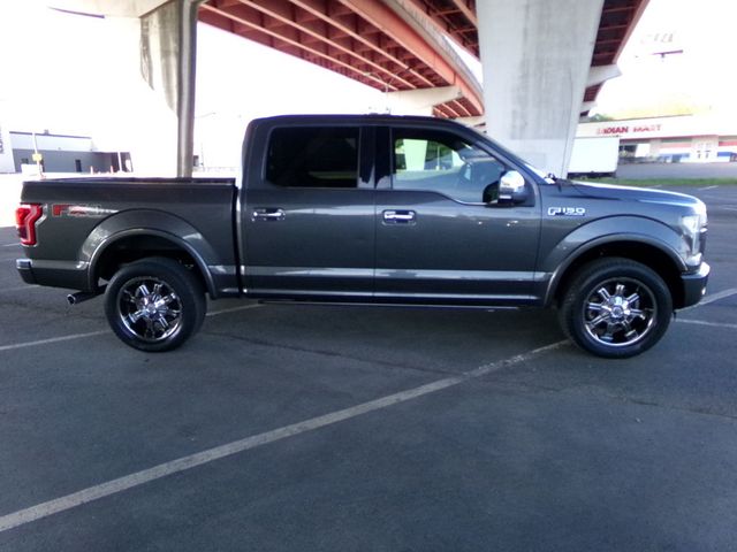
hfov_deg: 71.6
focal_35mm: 24
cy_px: 276
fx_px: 511
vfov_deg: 56.8
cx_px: 368
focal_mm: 4.3
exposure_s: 1/60
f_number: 11.07
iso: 570
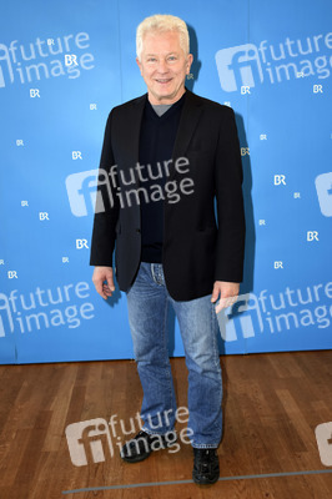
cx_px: 166
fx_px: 478
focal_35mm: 34
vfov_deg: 55.1
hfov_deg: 38.3
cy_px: 250
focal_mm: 23
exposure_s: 1/125
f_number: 4.5
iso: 640
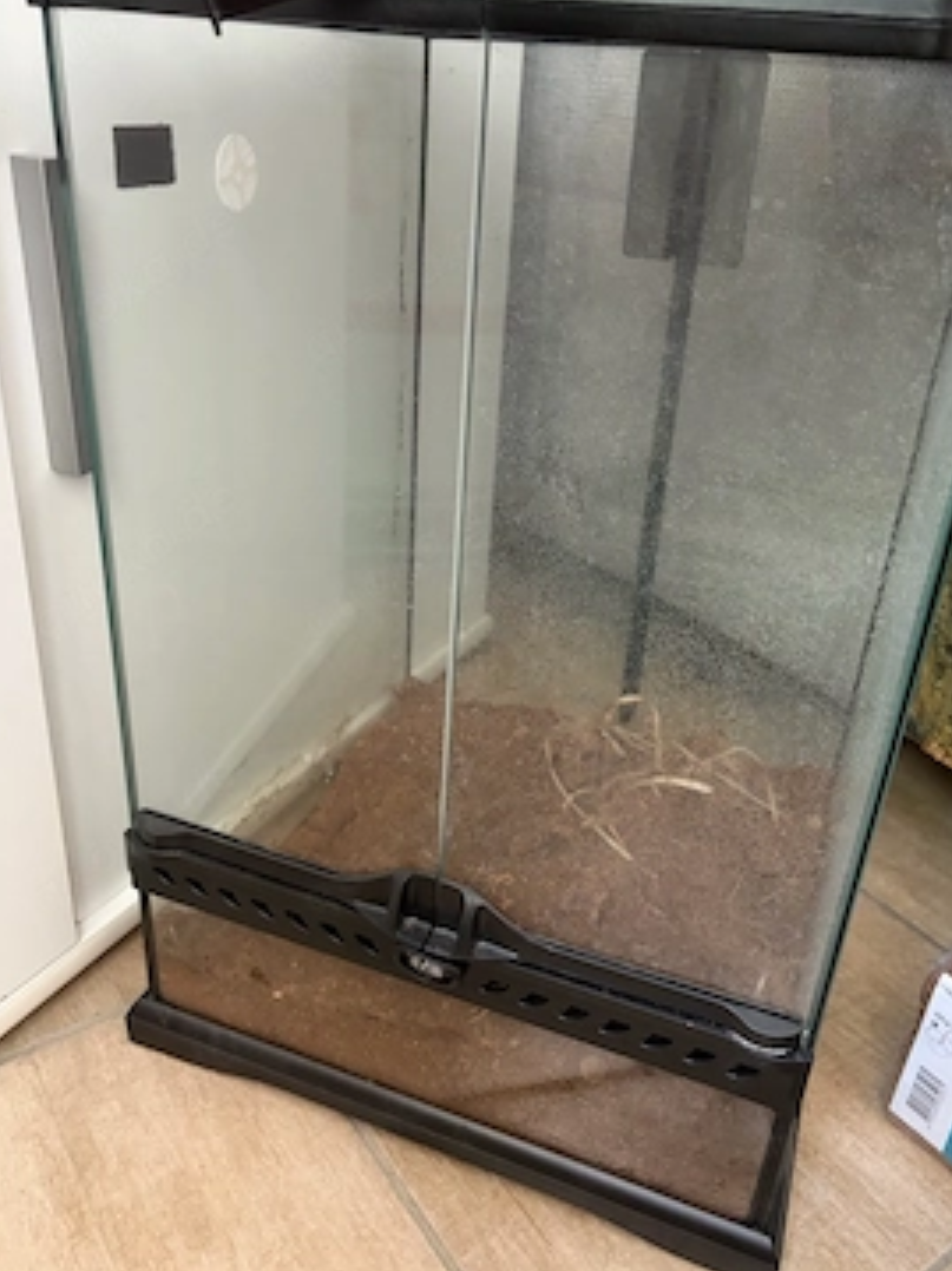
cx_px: 481
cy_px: 598
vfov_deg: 61.6
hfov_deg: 48.2
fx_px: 1064
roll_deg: -3.2
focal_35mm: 29
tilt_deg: -27.4
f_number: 1.6
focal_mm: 5.96
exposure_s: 1/50
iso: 400
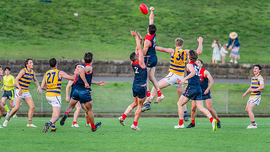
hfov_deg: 4.6
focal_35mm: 467
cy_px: 73
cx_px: 141
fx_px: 3342
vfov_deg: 2.6
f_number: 4
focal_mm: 420
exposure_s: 1/1250
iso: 2200
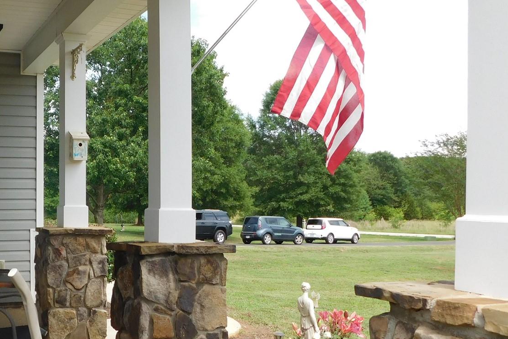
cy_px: 205
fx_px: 649
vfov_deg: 29.2
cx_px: 124
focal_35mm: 46
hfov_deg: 41.4
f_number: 3
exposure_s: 1/640
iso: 125
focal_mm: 4.1
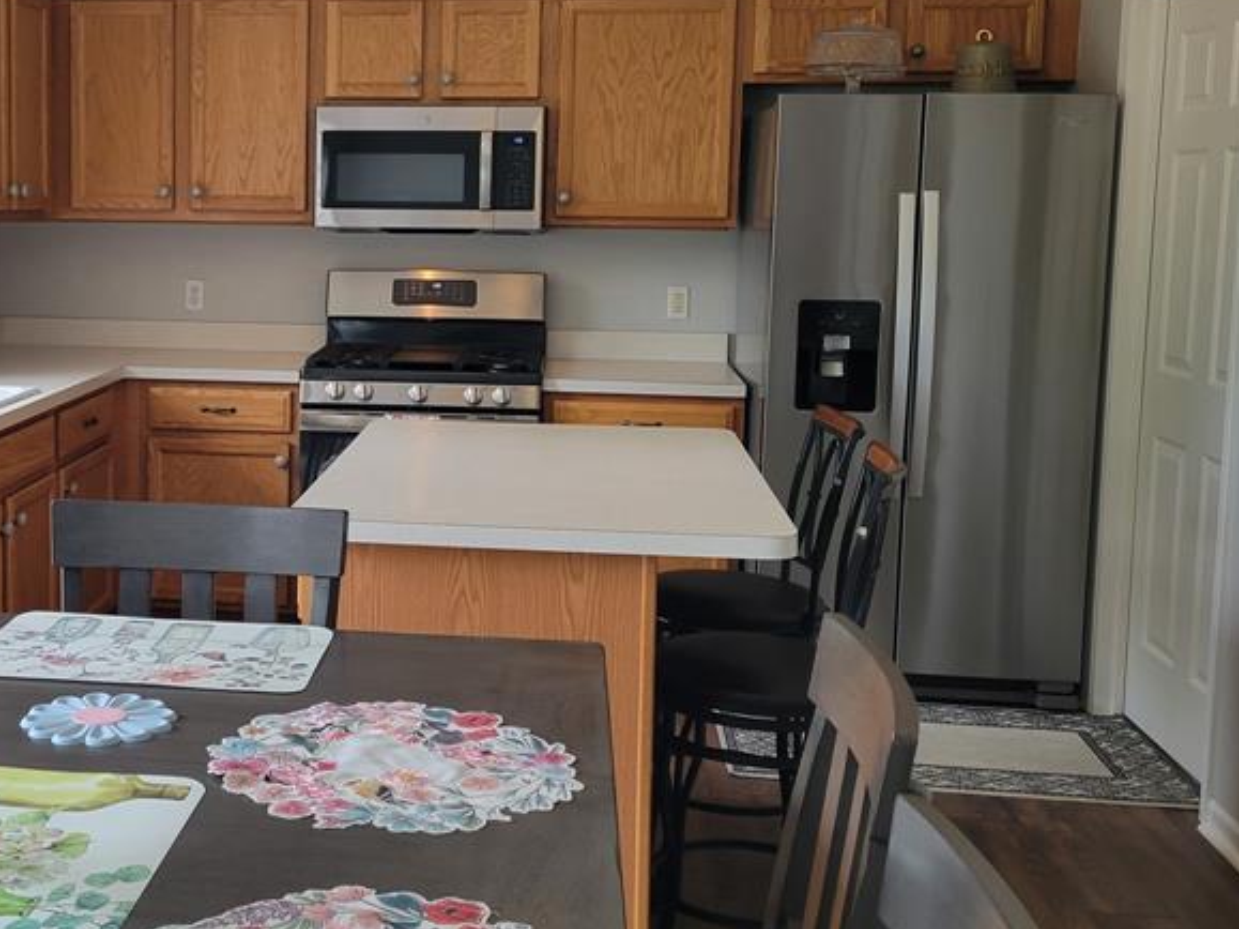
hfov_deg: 40.0
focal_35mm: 46
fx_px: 1646
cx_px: 291
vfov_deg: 31.4
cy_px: 385
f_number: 1.8
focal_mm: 5.4
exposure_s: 1/120
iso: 80
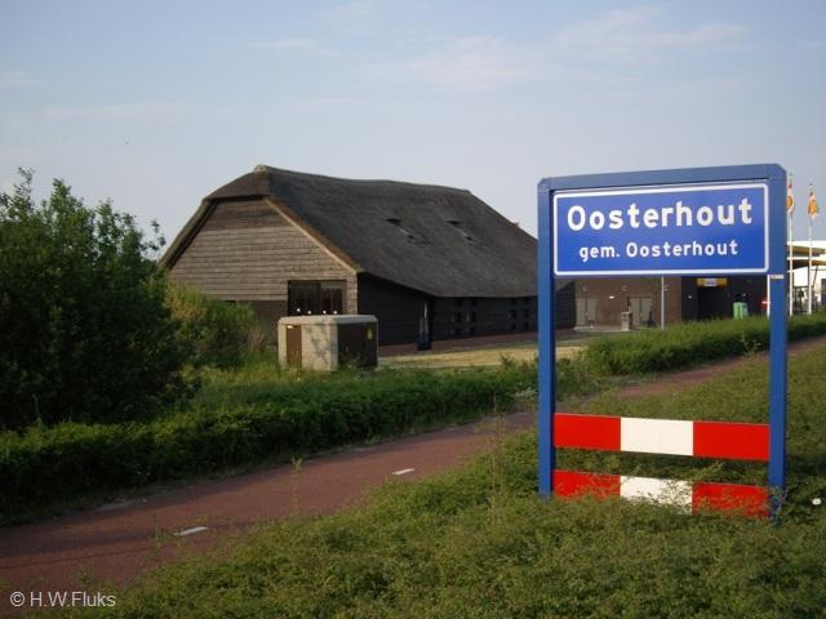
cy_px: 310
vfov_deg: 37.7
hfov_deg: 49.0
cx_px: 413
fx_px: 907
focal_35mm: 38
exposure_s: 1/500
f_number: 2.8
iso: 64
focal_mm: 7.9
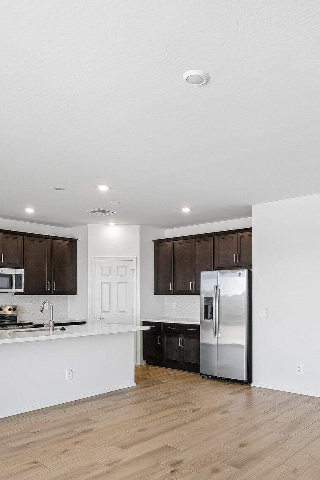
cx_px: 213
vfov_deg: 66.9
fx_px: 360
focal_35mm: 27
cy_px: 282
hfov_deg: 47.1
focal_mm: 10
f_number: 8
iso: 400
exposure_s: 1/40
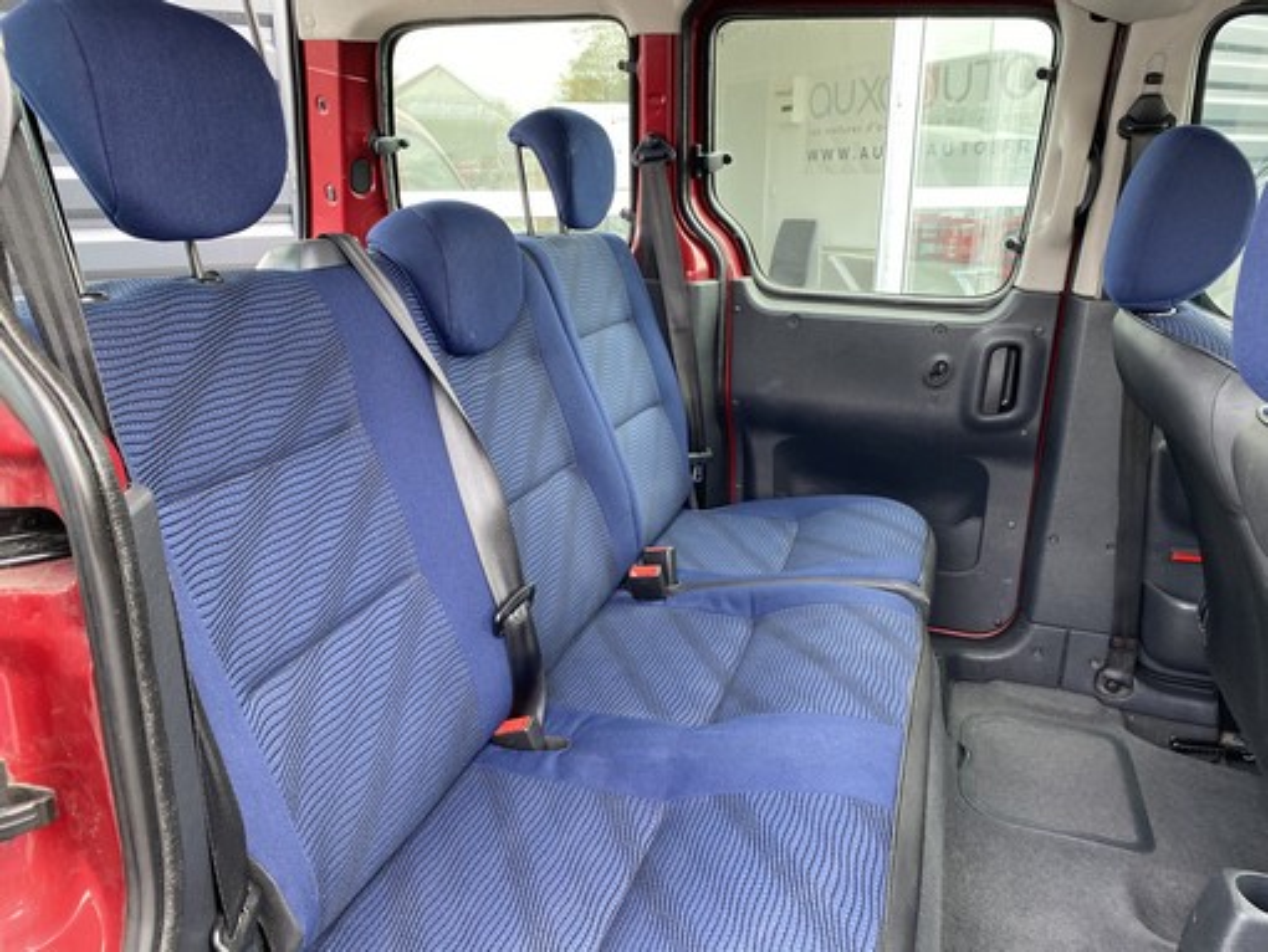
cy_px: 476
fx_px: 953
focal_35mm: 26
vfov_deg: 53.1
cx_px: 634
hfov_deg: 67.3
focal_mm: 4.25
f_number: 1.8
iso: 125
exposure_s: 1/99
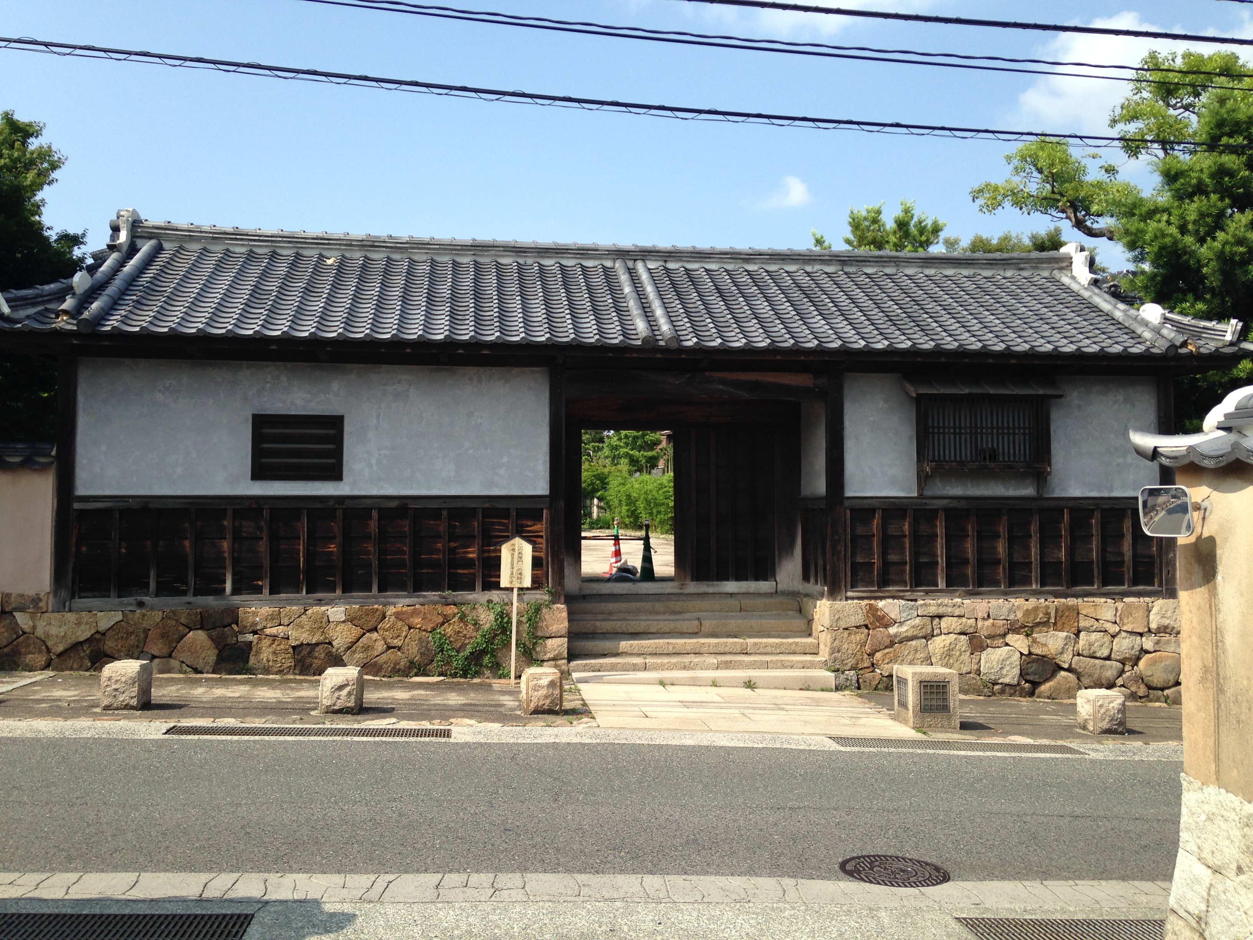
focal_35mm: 33
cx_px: 626
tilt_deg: +2.6
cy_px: 470
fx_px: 1195
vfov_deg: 42.9
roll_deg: -1.0
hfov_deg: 55.4
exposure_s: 1/1178
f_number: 2.4
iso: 50
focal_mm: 4.12
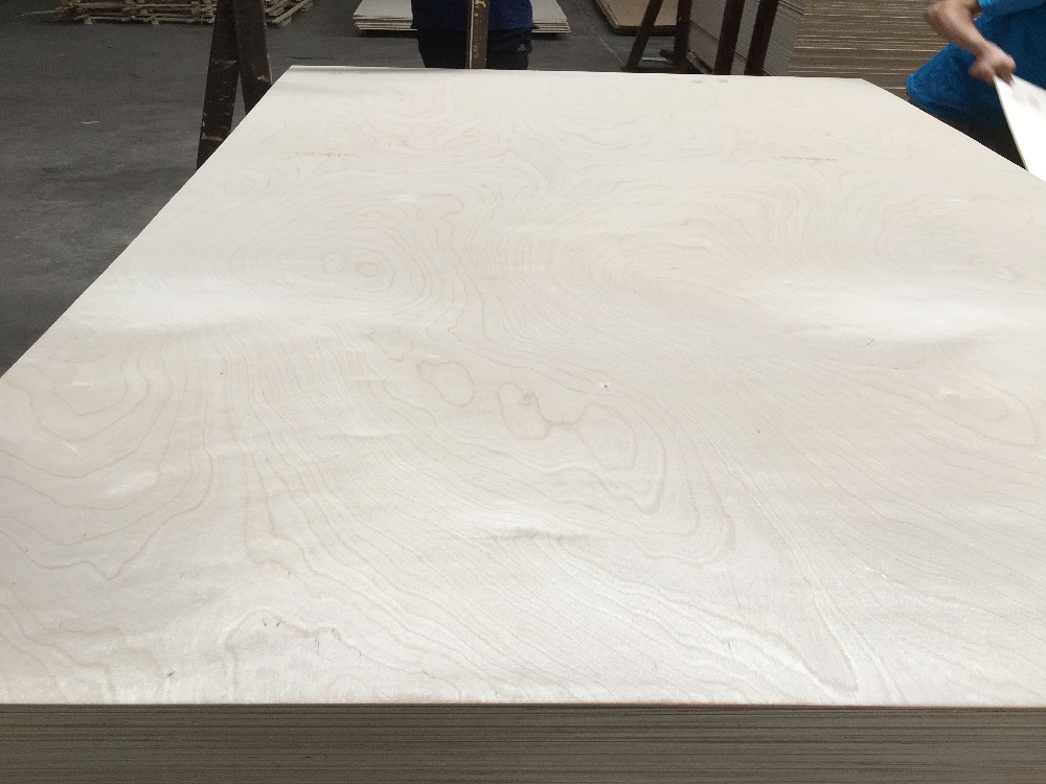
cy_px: 392
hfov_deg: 61.7
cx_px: 523
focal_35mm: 29
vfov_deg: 48.2
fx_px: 876
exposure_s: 1/50
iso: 32
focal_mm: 4.15
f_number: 2.2
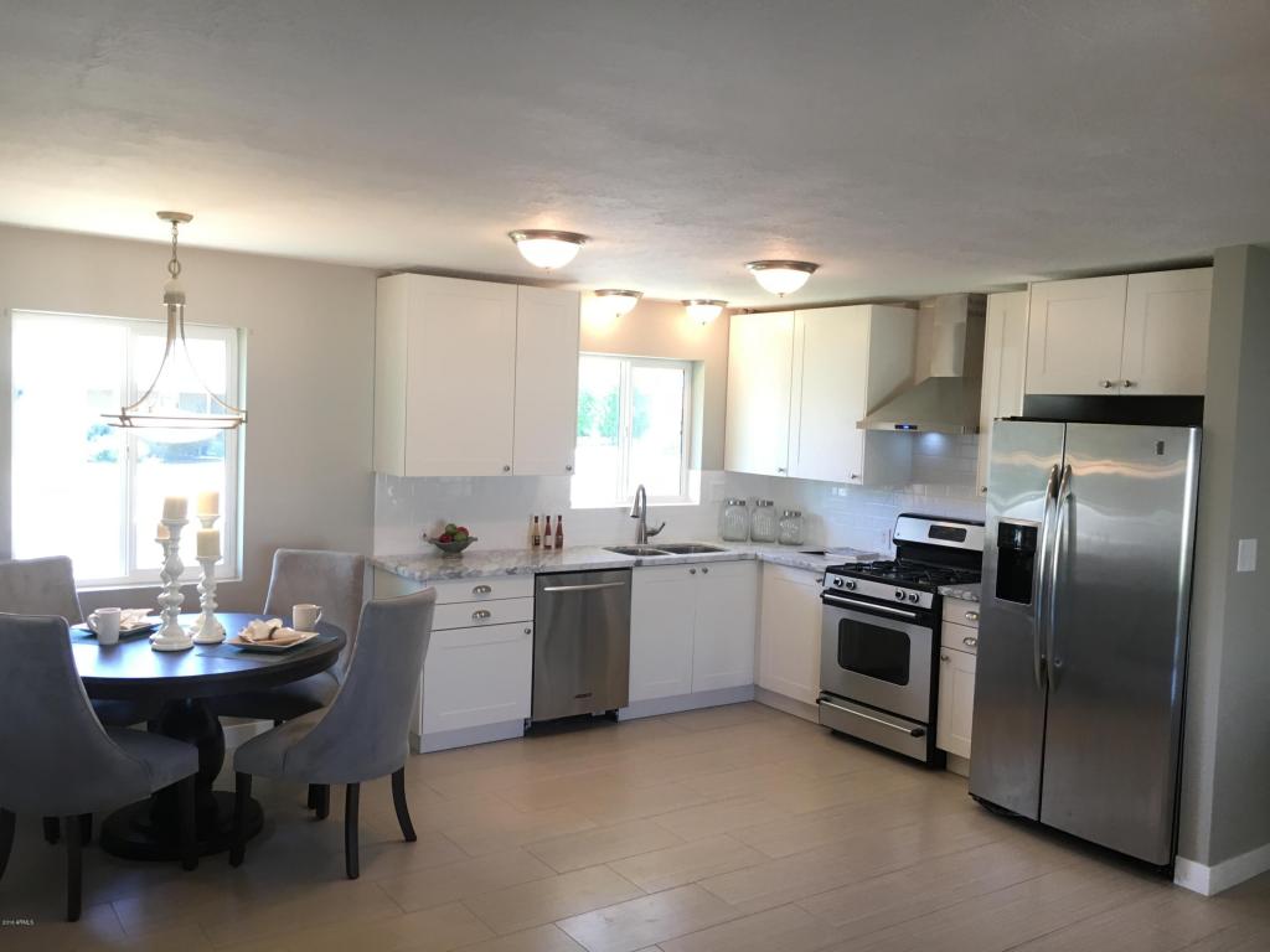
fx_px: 1064
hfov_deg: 61.7
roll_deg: -1.3
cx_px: 635
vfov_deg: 48.2
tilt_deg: -2.7
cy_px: 476
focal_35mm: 29
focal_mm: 4.15
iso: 40
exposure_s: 1/30
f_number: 2.2
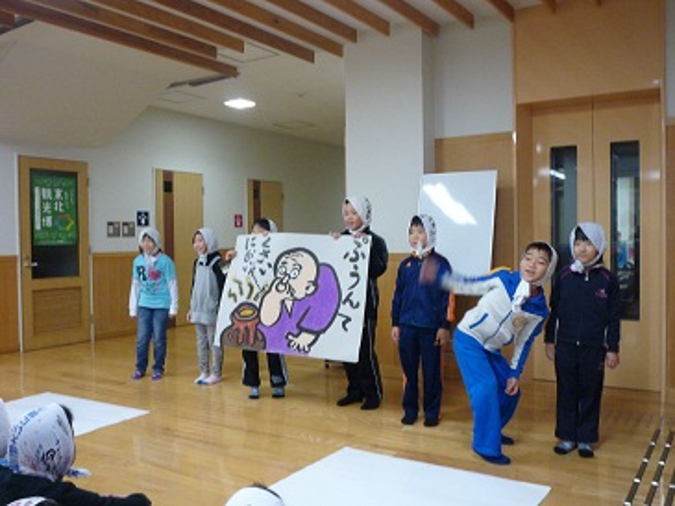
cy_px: 253
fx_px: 644
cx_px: 338
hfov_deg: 55.3
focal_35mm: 33
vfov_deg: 43.0
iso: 400
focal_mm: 5.8
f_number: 3.6
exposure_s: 1/30
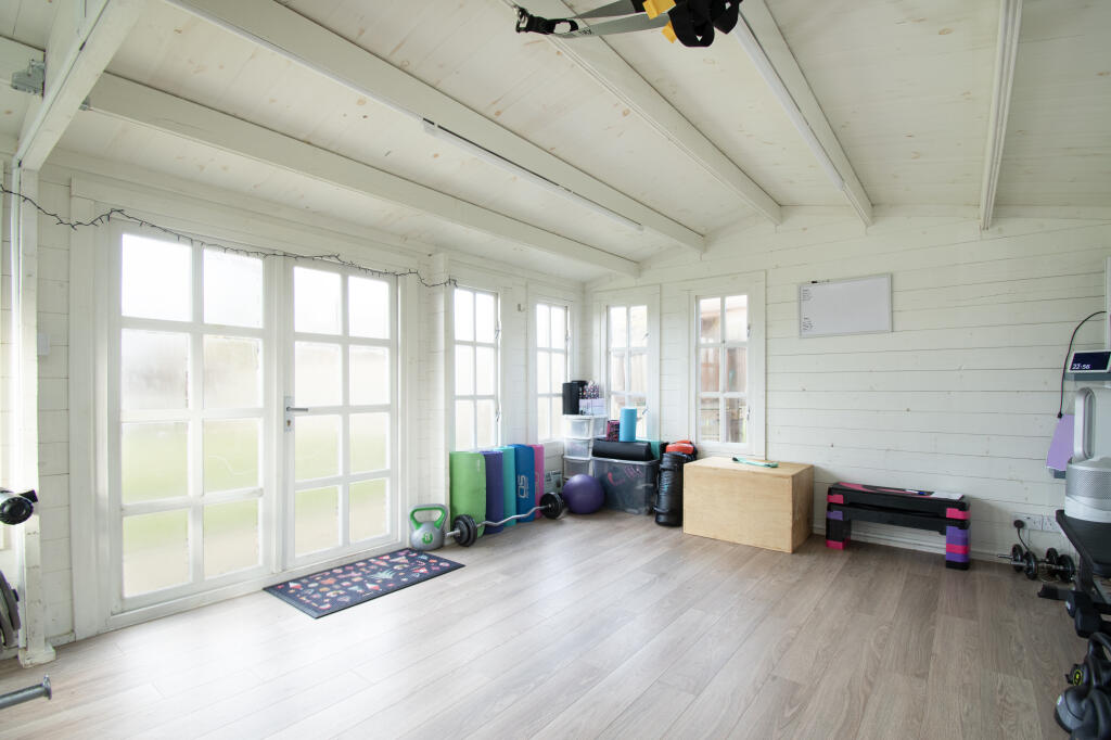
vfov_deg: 77.3
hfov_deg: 100.4
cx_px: 556
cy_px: 370
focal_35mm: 15
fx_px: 463
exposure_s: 1/13
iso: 320
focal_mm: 10
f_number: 8
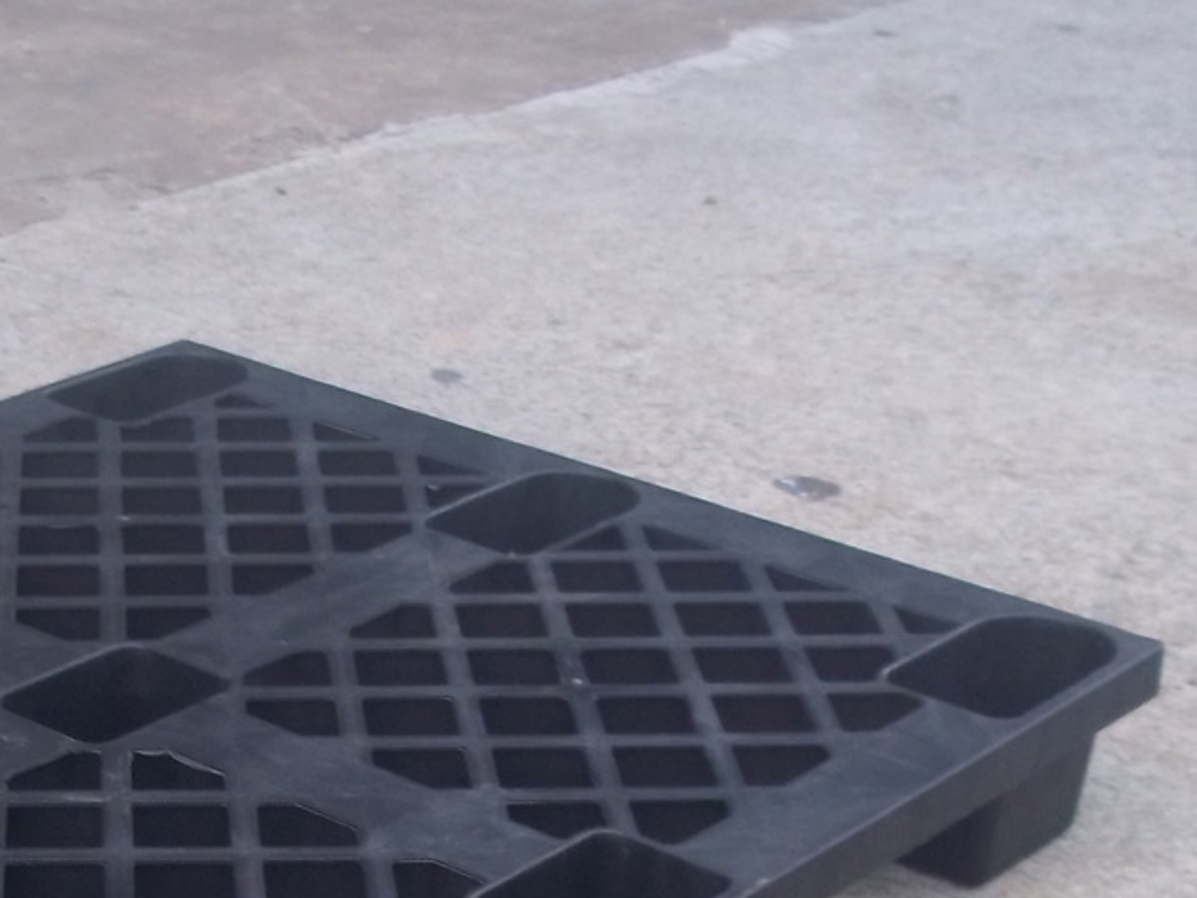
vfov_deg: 15.9
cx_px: 153
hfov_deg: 21.1
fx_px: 3147
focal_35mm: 91
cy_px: 947
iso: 80
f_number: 3.1
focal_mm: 6.5
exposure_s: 1/40
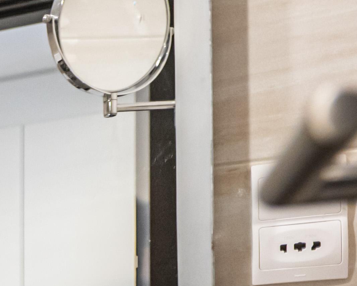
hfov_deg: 11.7
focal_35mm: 98
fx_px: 1035
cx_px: -685
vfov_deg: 14.4
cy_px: 464
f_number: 2.2
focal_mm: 14
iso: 640
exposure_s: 1/200
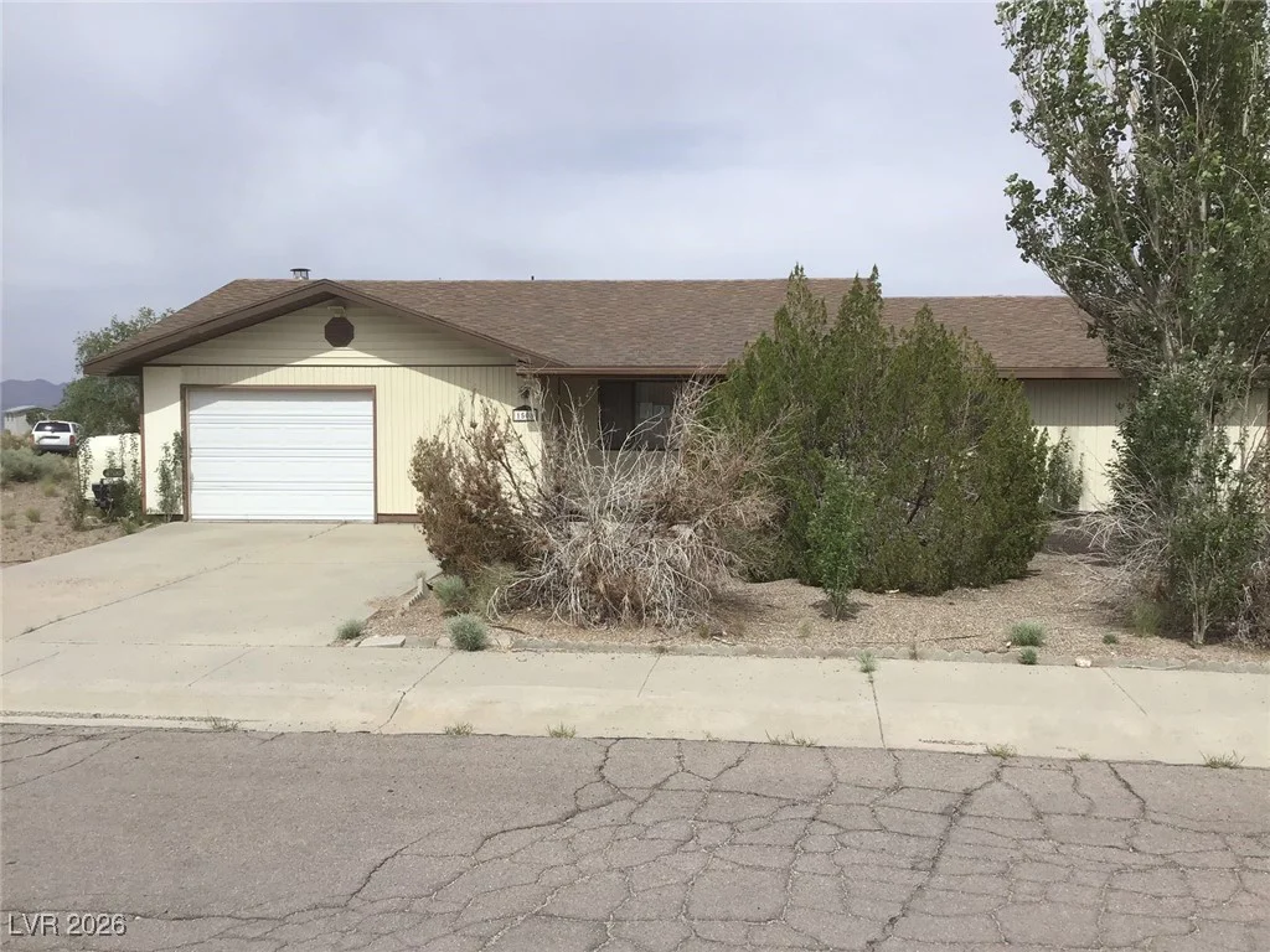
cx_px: 635
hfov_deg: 58.4
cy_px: 476
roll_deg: -0.4
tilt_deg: -4.9
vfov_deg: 45.4
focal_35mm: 31
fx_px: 1137
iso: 25
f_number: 2.4
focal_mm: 3.3
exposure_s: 1/2398
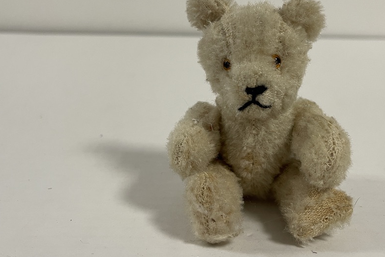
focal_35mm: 34
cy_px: 93
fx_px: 364
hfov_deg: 55.7
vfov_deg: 38.6
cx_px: 215
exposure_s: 1/89
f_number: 1.6
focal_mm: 5.1
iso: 125
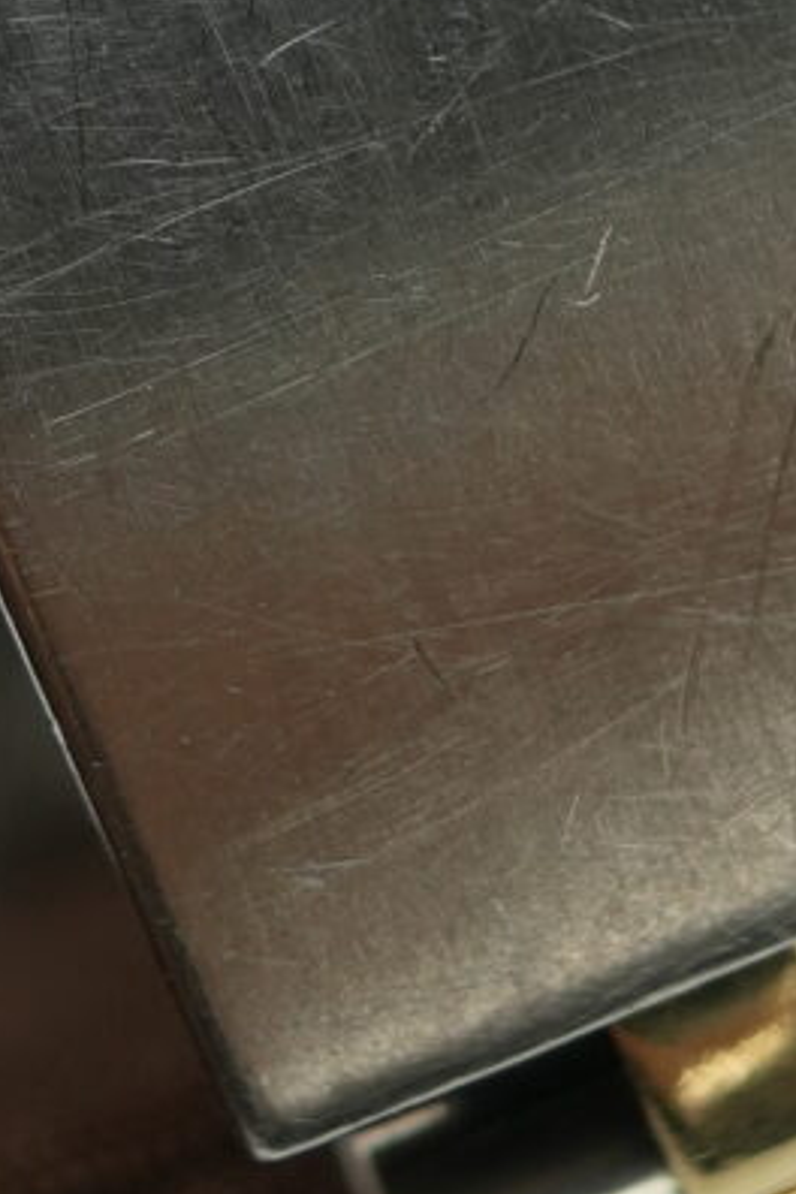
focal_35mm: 226
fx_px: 7495
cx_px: 288
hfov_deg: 6.1
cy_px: -145
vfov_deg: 9.0
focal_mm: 35
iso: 400
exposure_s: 1/250
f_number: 5
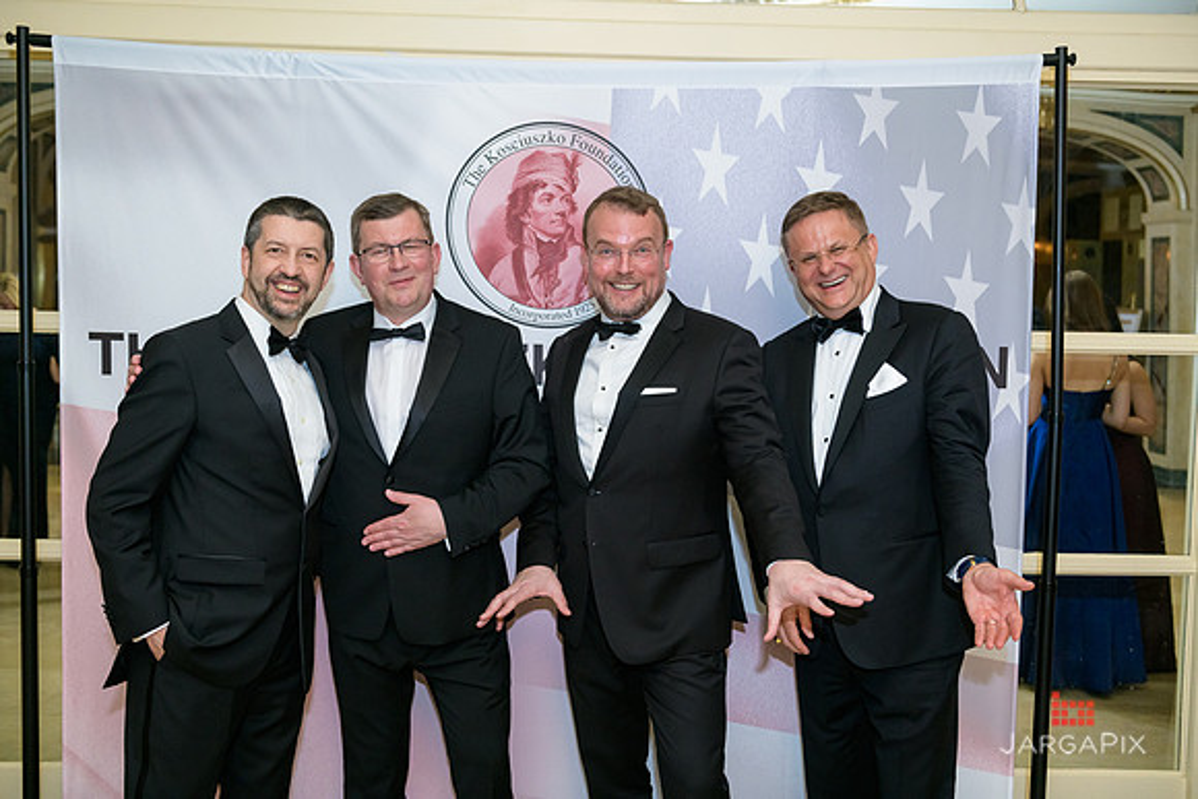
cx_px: 599
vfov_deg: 35.1
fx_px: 1265
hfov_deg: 50.7
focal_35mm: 38
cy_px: 400
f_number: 3.2
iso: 1600
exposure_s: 1/125
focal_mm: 38
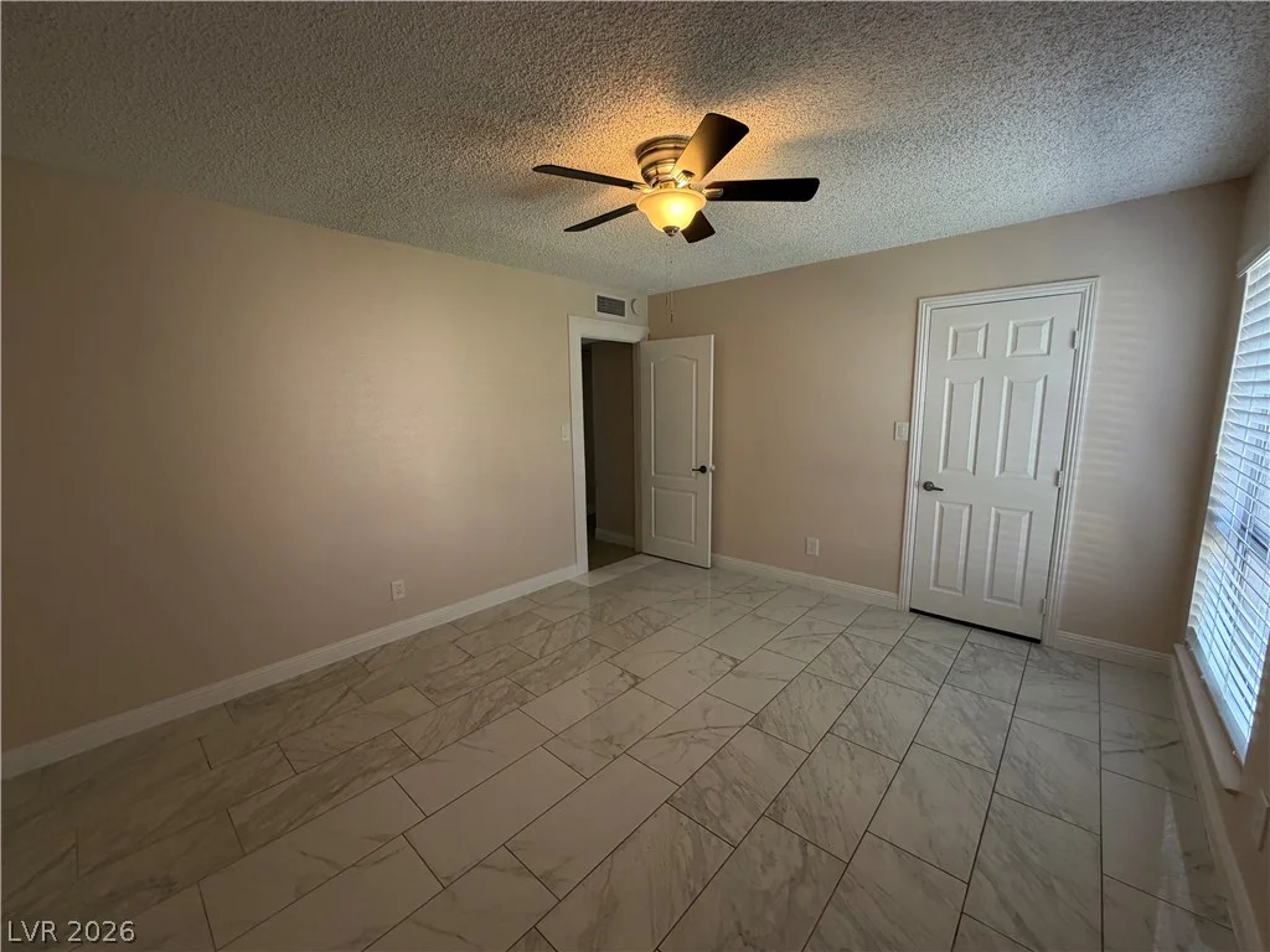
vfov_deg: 85.7
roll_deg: +1.3
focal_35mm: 14
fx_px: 514
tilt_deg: -8.0
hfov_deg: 102.1
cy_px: 476
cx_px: 635
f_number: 2.2
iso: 200
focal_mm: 2.22
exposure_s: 1/121
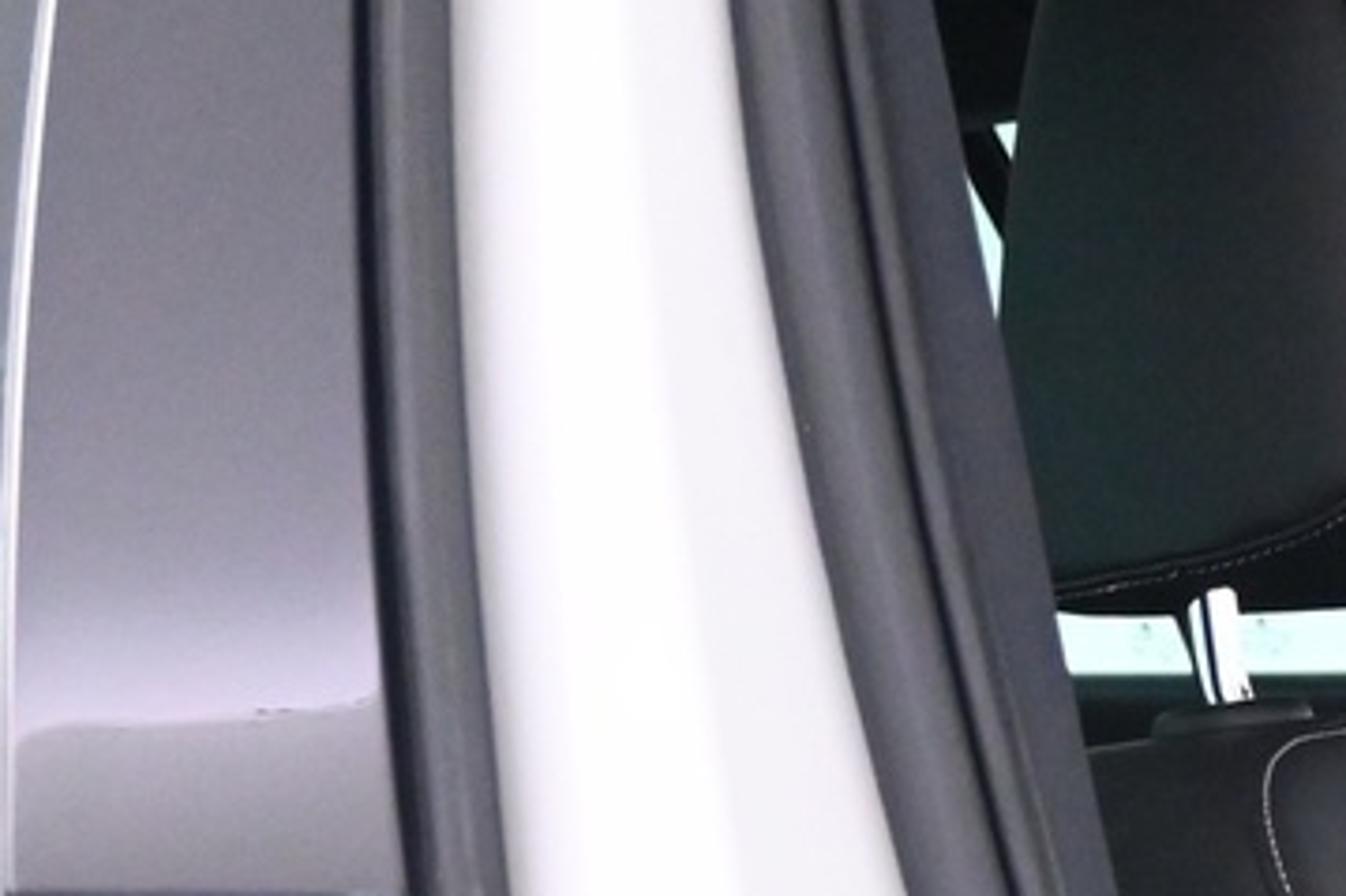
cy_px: 1627
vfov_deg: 10.3
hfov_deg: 13.7
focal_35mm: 125
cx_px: 2759
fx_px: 4686
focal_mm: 18.5
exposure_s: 1/40
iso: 3200
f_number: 3.8
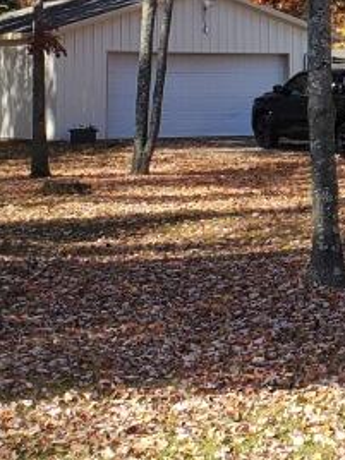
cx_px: 520
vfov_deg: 15.8
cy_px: 81
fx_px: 1648
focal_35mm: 124
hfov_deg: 11.5
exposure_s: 1/609
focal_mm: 4.3
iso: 50
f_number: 2.4
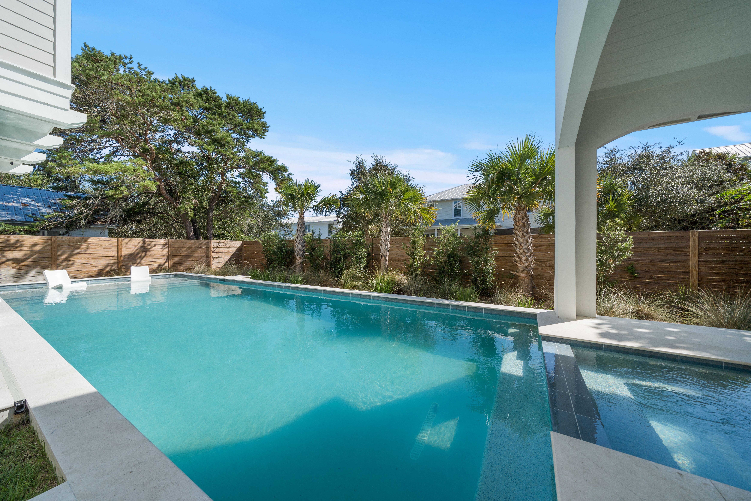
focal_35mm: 12
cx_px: 376
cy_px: 250
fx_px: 250
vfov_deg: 90.0
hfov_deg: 112.6
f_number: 7.1
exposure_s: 1/400
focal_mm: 12
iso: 100
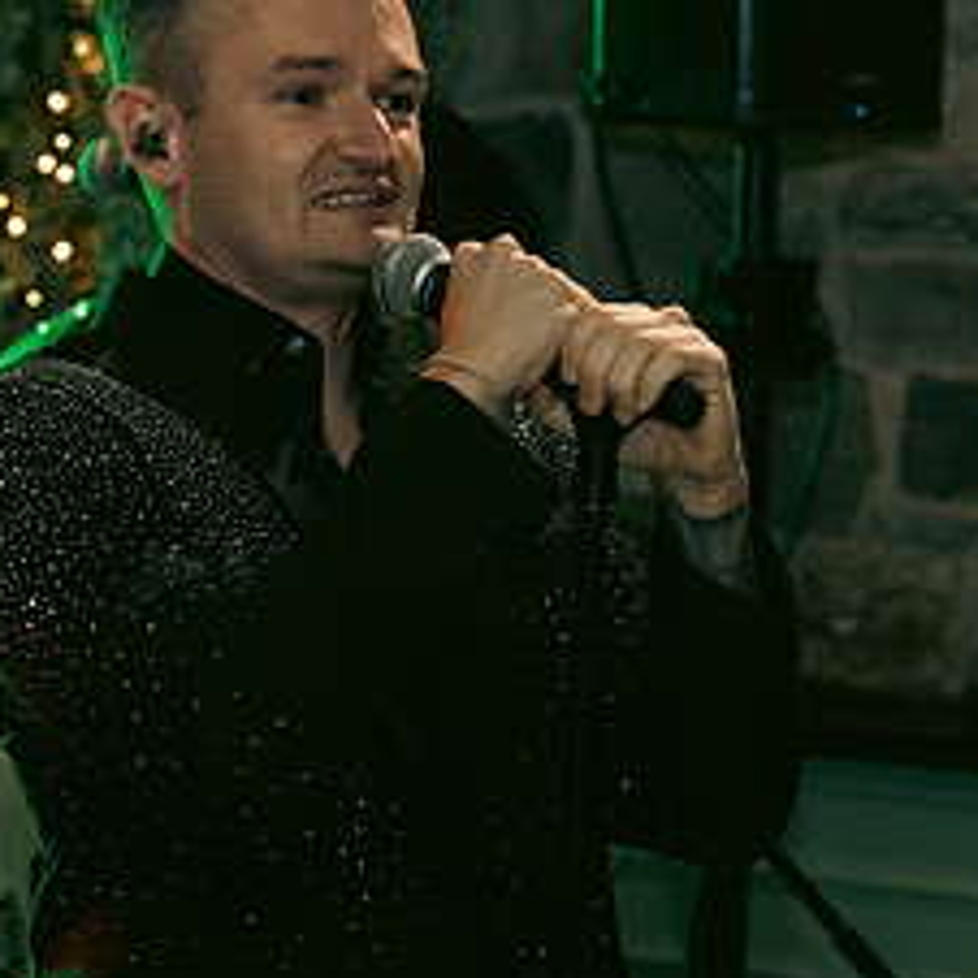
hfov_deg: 11.4
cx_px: 415
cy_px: 491
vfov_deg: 11.4
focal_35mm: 153
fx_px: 4891
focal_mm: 70
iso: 2500
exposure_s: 1/160
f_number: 3.5
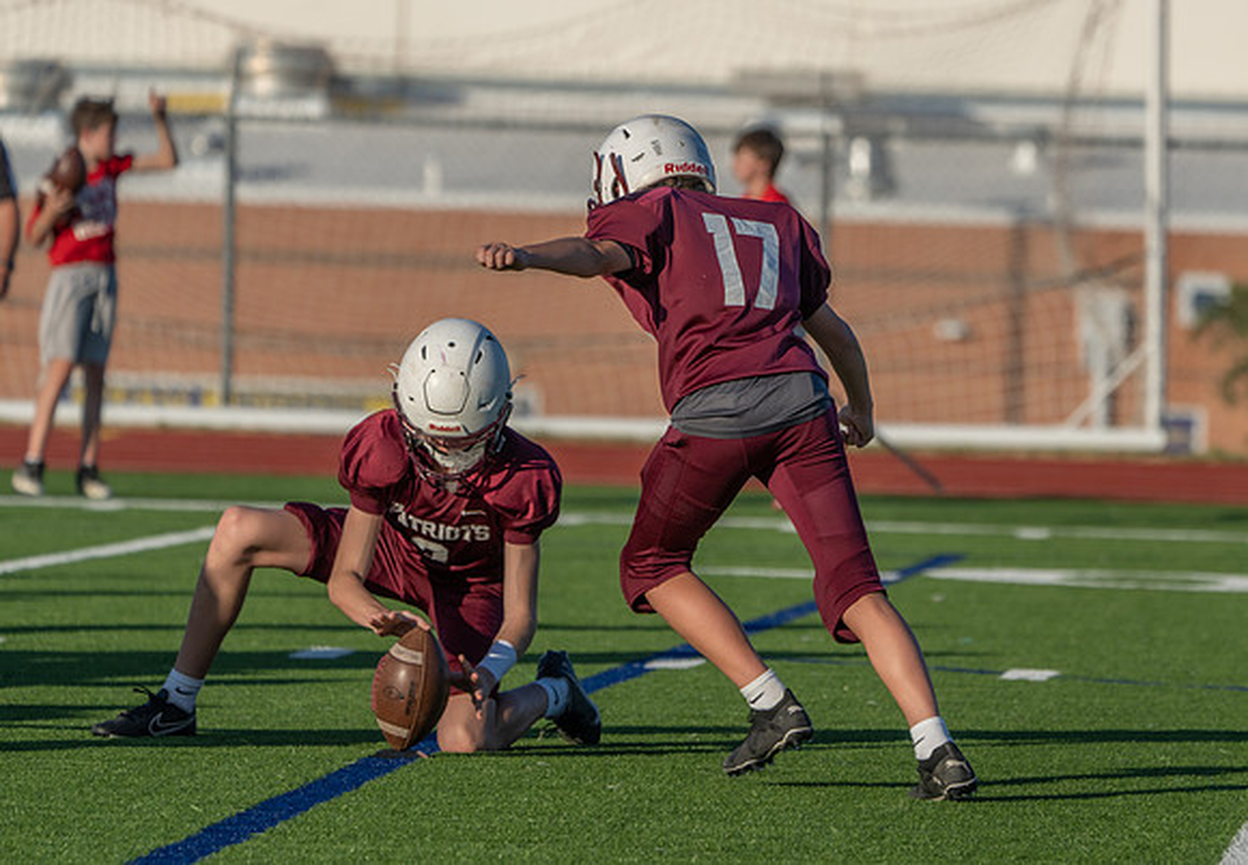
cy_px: 420
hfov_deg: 5.4
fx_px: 13133
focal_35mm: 374
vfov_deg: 3.8
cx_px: 863
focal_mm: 274
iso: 125
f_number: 5.6
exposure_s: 1/1000
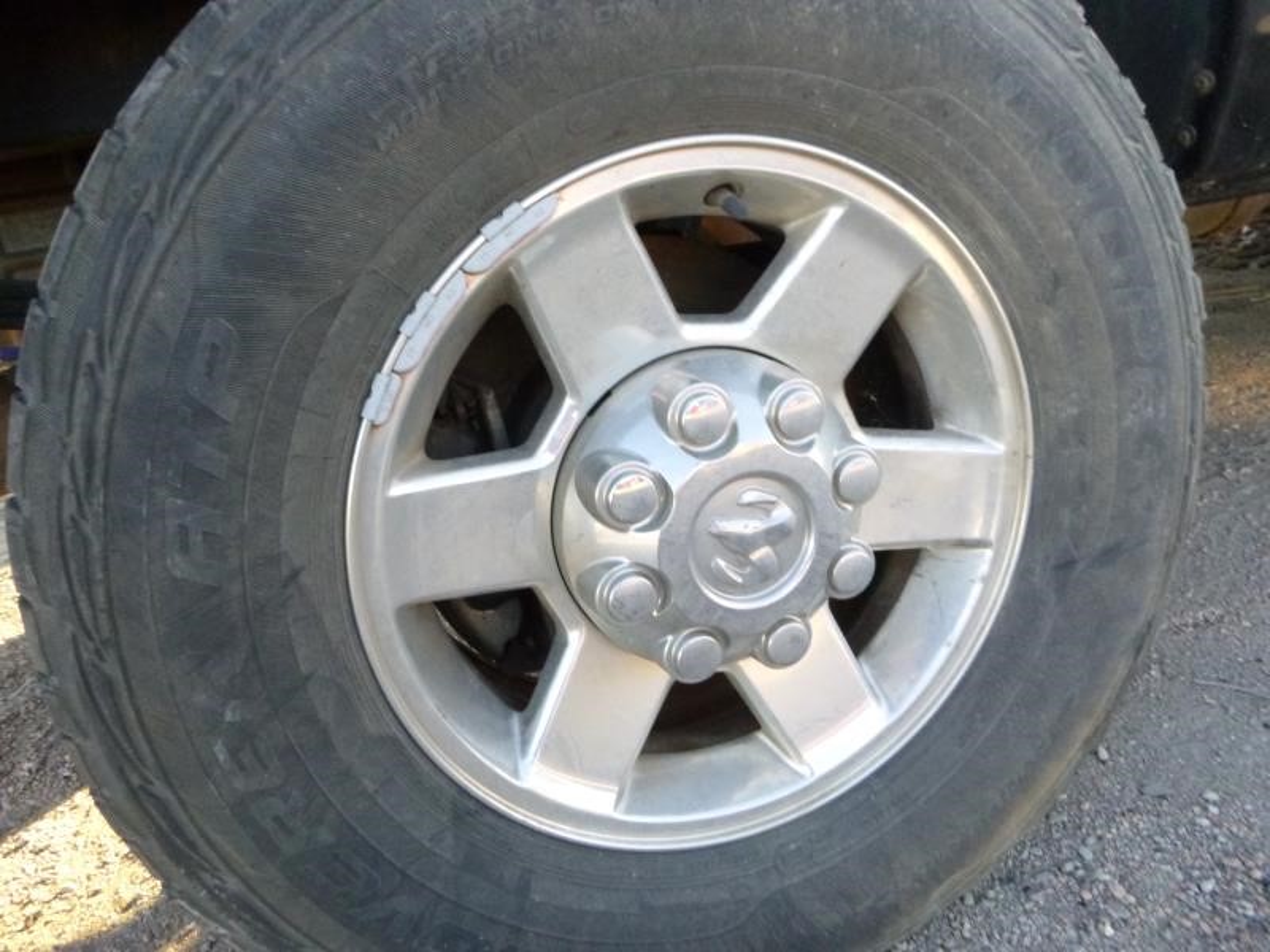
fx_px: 917
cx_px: 635
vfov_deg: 54.9
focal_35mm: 25
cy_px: 476
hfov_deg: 69.4
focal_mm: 4.5
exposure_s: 1/125
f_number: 3.9
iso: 500
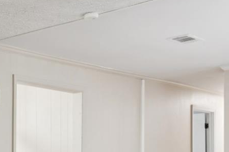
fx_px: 487
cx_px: -96
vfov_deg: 17.3
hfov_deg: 22.6
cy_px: 161
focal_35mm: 77
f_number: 13
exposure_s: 3.2
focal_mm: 16.8
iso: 100
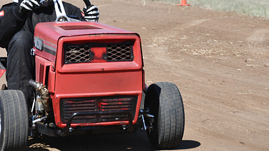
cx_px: 95
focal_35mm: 367
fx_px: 2618
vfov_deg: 3.3
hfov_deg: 5.9
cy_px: 20
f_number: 8
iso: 200
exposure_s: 1/500
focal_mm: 155
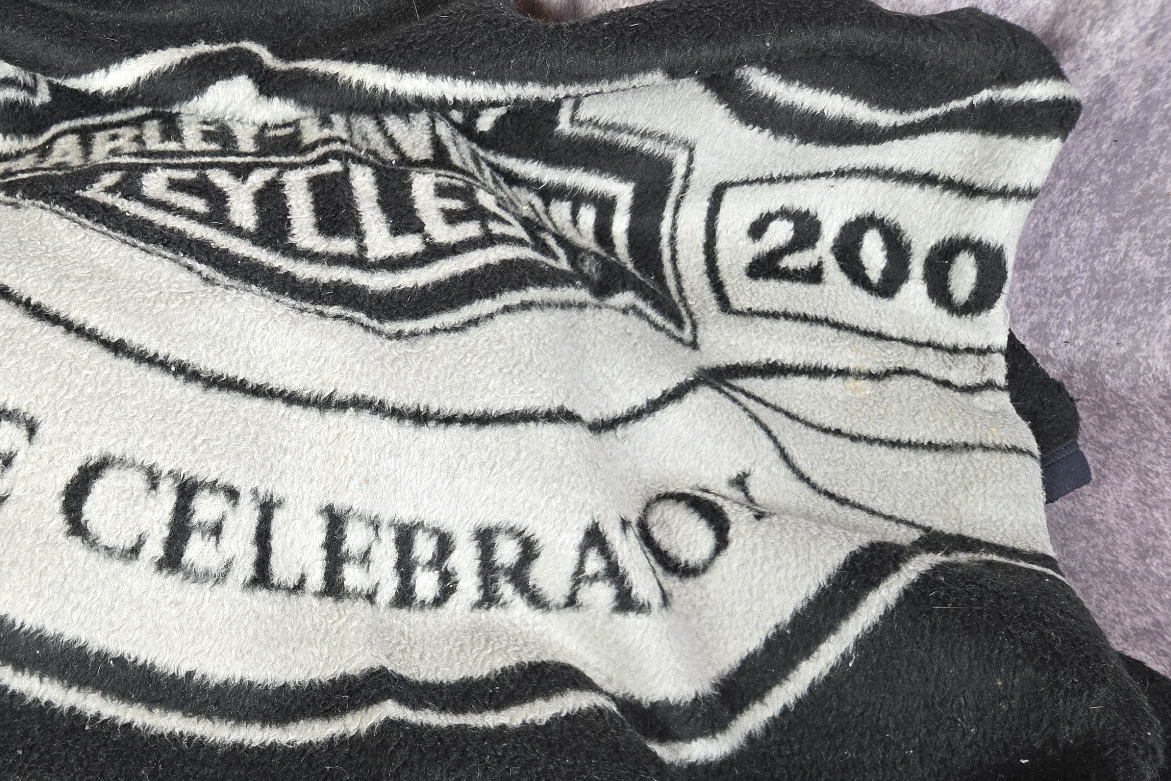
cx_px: 246
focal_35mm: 41
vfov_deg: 32.0
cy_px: 590
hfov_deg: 45.2
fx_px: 1334
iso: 64
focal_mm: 5.4
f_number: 1.8
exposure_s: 1/120
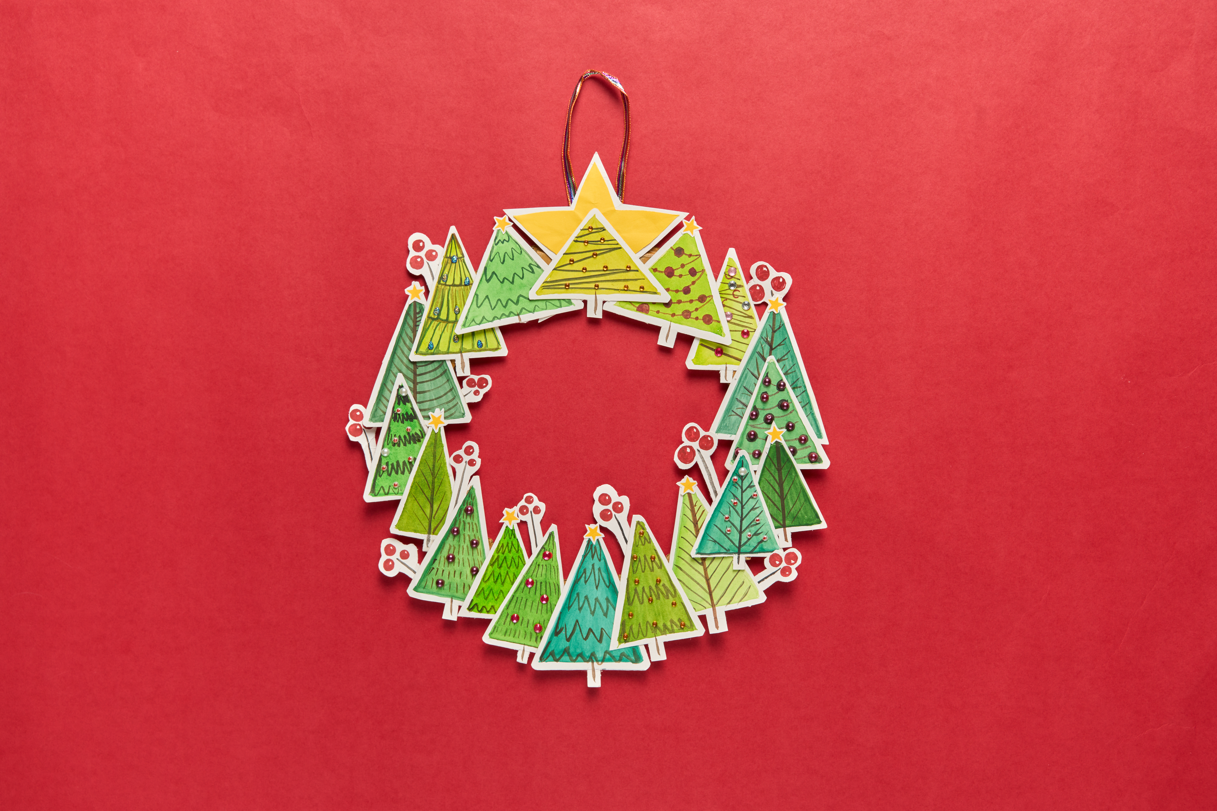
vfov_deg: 34.2
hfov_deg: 49.6
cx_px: 608
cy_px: 406
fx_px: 1318
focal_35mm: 39
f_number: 8
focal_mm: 39
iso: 160
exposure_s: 1/100
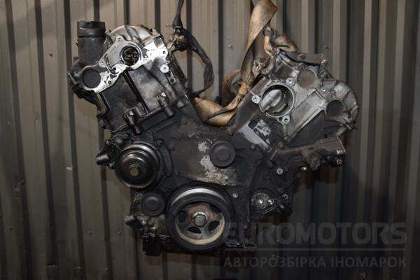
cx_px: 210
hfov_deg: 67.4
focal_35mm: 27
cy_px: 140
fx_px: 315
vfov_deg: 47.9
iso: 800
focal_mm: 18
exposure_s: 1/60
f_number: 5
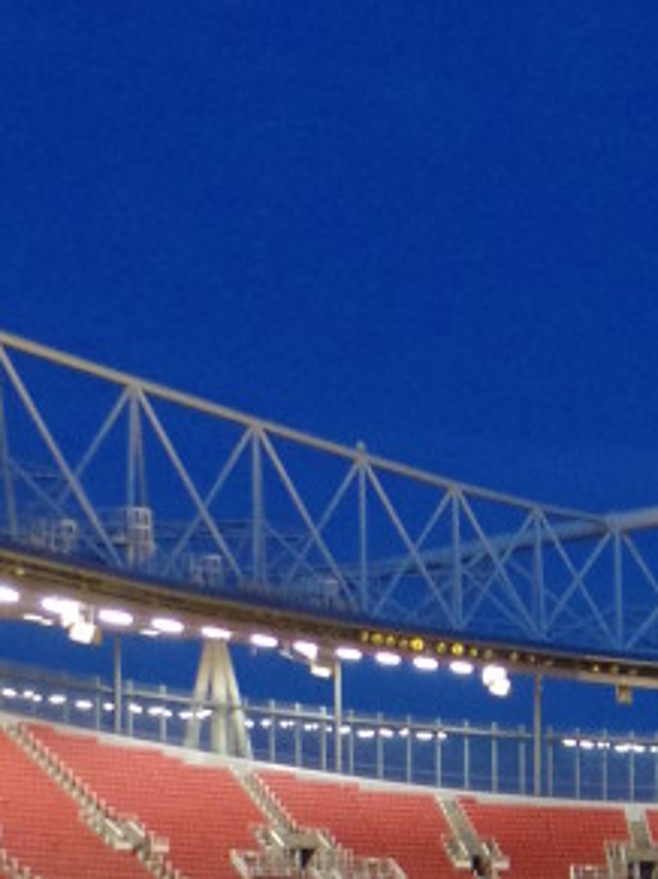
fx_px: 2054
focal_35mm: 81
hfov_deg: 16.4
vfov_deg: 21.4
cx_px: 1014
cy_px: 1205
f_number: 2.8
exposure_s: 1/8
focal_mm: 4.1
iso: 400
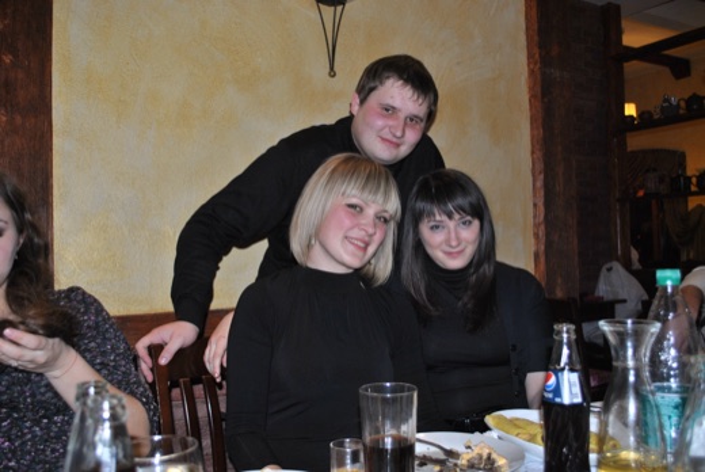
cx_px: 352
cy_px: 236
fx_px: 647
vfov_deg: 40.1
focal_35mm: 33
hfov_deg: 57.2
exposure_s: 1/60
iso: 200
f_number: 4
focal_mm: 22
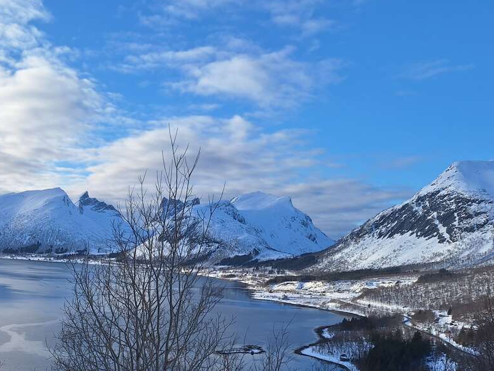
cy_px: 300
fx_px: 542
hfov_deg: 47.0
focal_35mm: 38
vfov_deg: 36.4
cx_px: 116
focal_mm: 5.54
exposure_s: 1/3058
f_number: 1.8
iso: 40
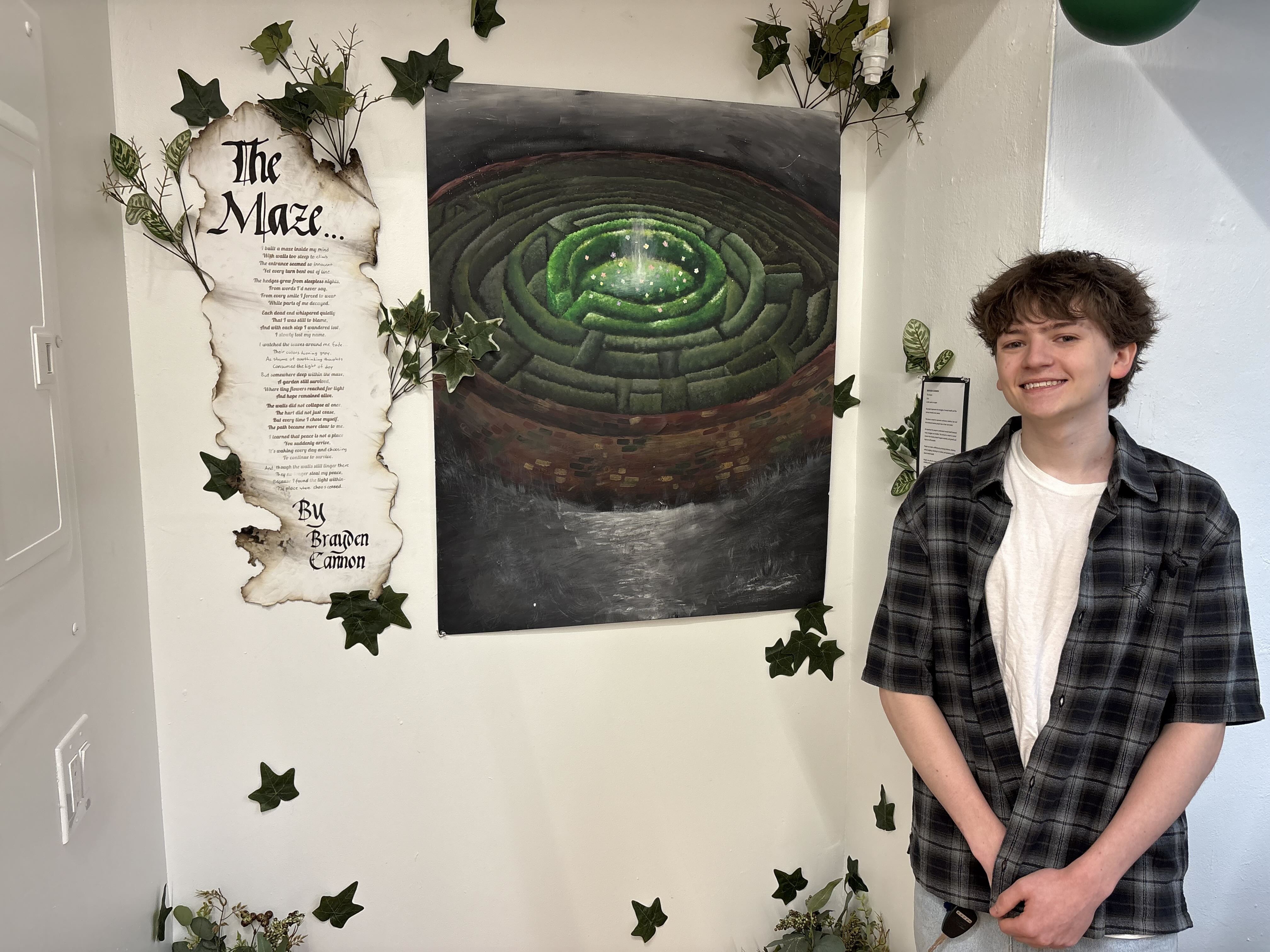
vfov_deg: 53.1
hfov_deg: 67.3
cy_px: 476
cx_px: 635
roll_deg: +0.3
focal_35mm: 26
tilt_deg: -7.9
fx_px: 954
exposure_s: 1/120
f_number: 1.6
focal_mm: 5.96
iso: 100
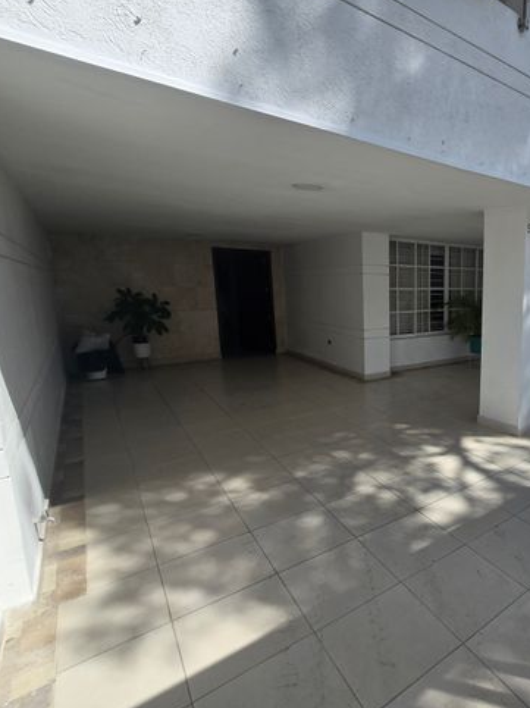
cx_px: 450
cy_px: 350
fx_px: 368
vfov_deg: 87.8
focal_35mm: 18
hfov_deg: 63.0
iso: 50
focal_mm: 2.2
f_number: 2.2
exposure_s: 1/2497
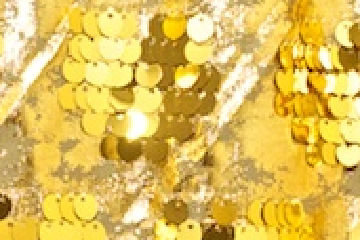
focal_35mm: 253
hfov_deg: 8.1
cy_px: -81
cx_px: 128
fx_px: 2530
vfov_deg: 5.4
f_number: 9
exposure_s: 1/800
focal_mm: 48
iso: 400
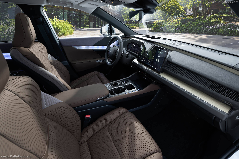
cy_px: 80
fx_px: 106
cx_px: 120
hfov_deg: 96.7
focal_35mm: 16
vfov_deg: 73.7
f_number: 10
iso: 160
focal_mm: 16
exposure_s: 30
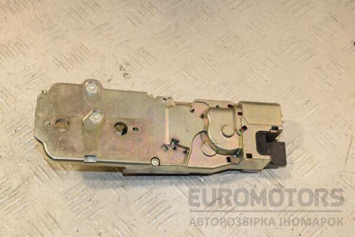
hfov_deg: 28.1
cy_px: 118
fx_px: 710
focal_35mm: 72
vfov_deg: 18.9
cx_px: 178
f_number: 9
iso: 800
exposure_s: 1/200
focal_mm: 48
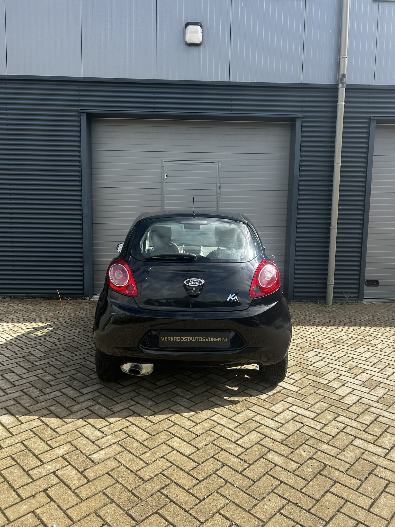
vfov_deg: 67.3
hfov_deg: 53.1
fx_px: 396
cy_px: 264
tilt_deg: -7.2
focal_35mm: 26
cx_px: 198
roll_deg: -1.2
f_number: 1.5
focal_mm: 5.7
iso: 50
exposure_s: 1/1901
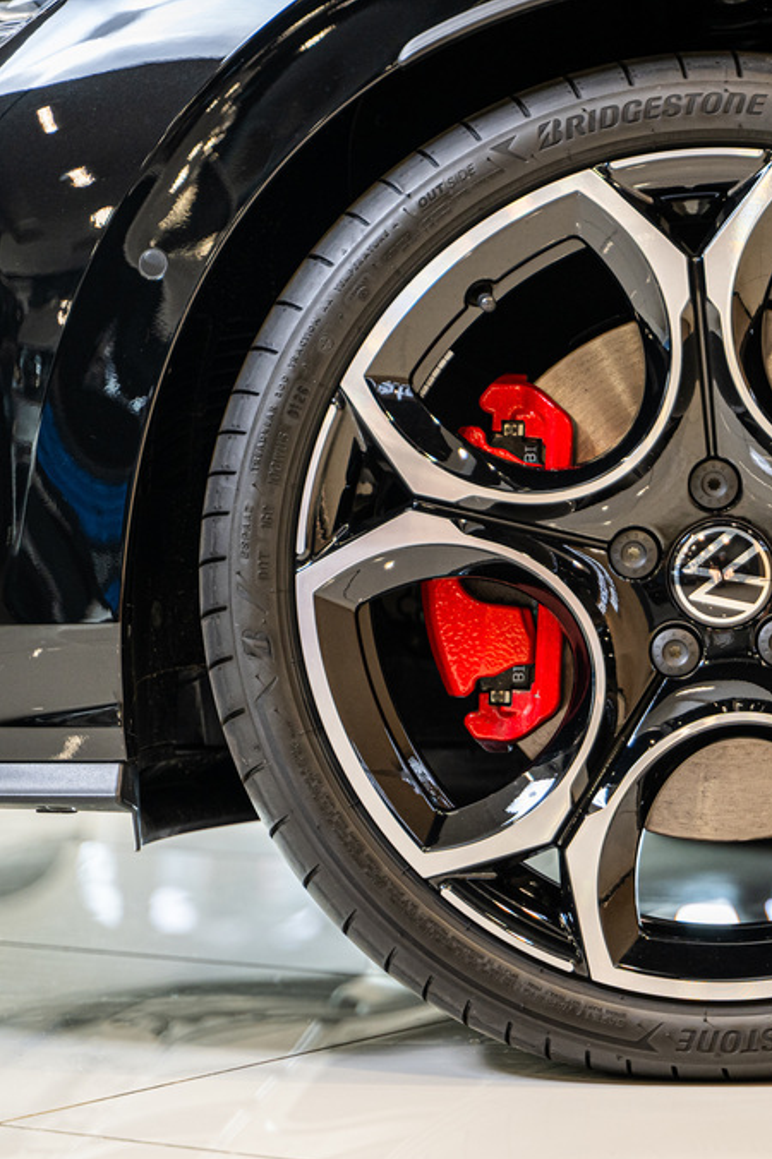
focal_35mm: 106
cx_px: 727
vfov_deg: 19.3
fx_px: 3413
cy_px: 583
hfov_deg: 12.8
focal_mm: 70
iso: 640
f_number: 2.8
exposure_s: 1/100
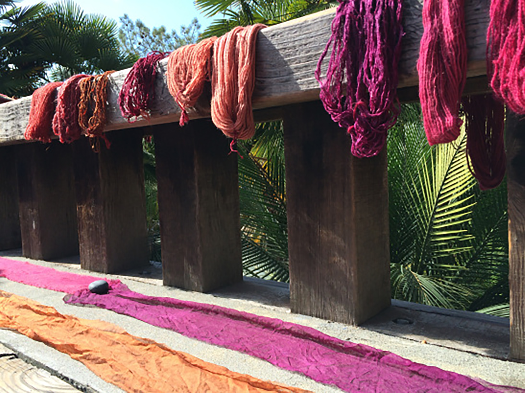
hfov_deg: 61.7
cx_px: 262
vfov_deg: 48.2
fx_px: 440
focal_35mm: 29
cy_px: 196
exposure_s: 1/562
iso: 32
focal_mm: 4.15
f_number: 2.2
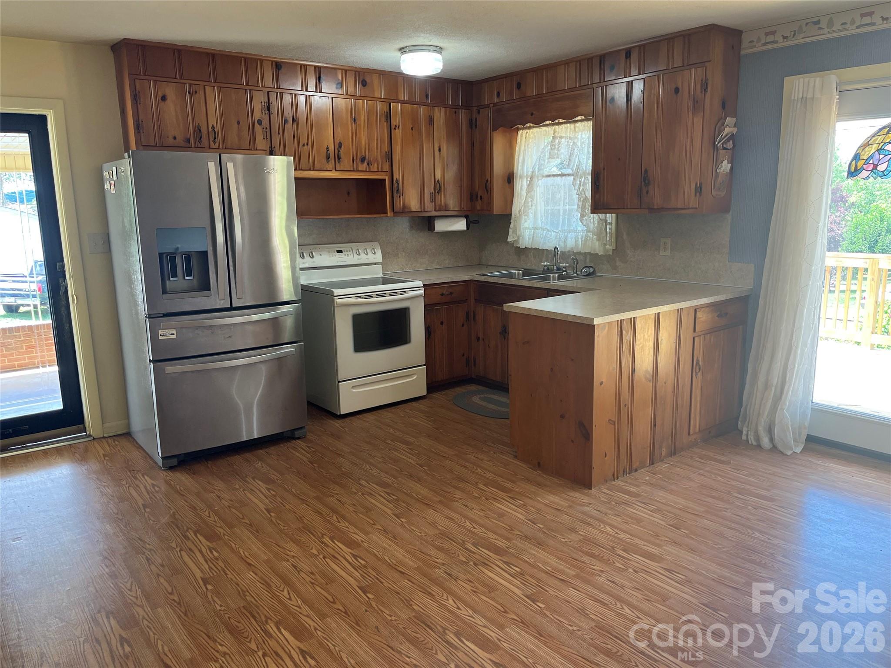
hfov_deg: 67.3
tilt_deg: -10.8
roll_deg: +1.7
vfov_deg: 53.1
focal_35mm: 26
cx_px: 446
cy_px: 334
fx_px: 669
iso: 125
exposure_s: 1/120
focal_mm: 5.1
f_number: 1.6
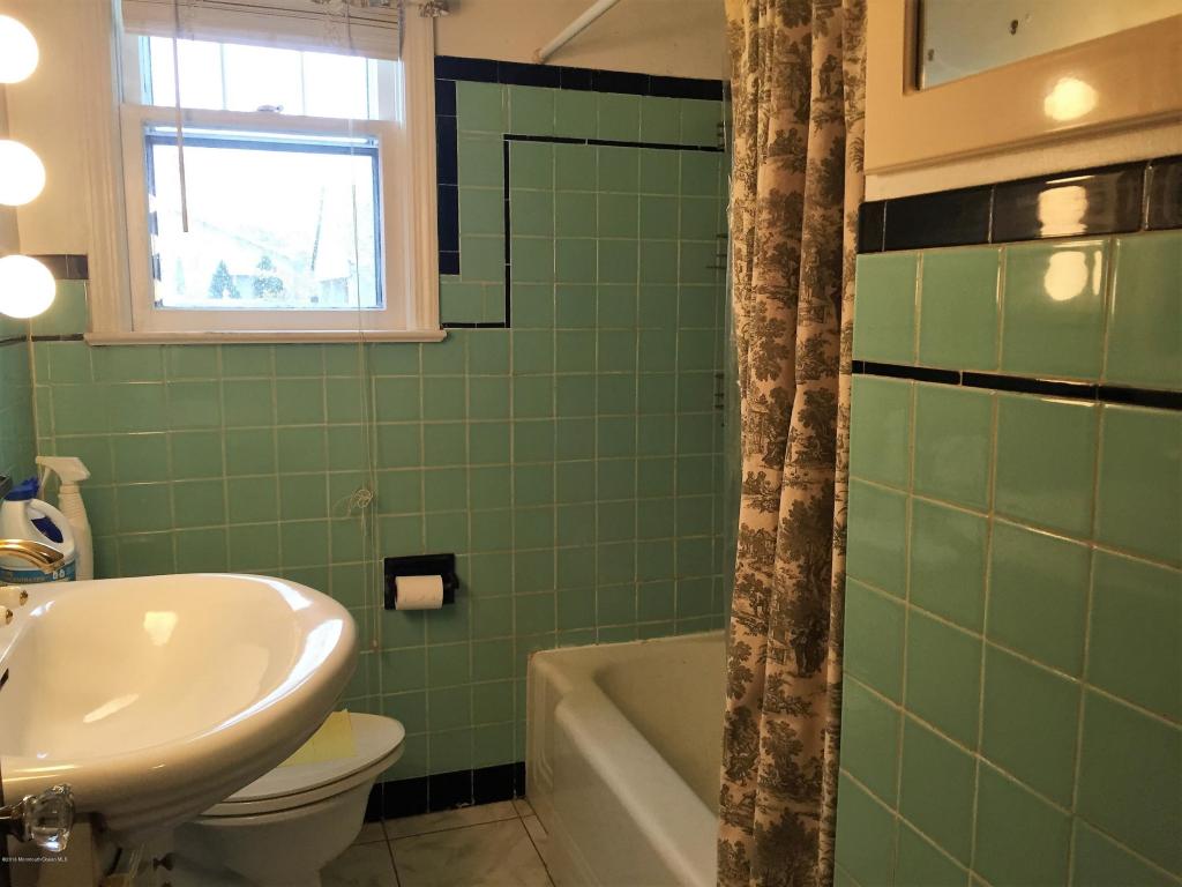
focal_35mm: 29
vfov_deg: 48.2
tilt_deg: -9.3
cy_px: 444
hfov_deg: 61.7
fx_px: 990
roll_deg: -0.7
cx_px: 591
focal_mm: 4.15
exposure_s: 1/30
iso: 50
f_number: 2.2
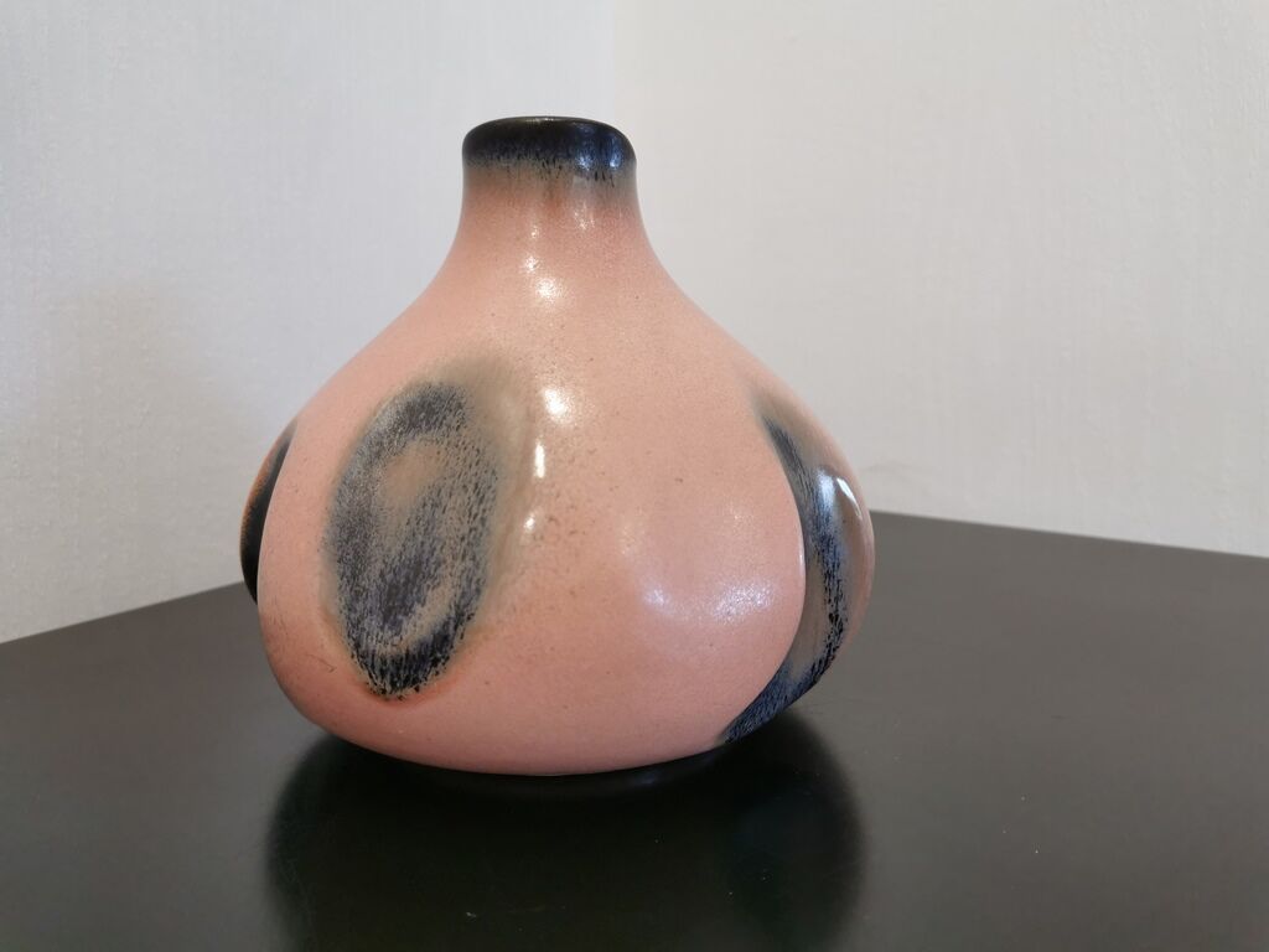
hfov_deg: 65.3
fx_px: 990
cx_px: 634
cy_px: 476
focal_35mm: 27
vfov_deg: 51.4
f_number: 1.8
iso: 100
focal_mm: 5.58
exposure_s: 1/50
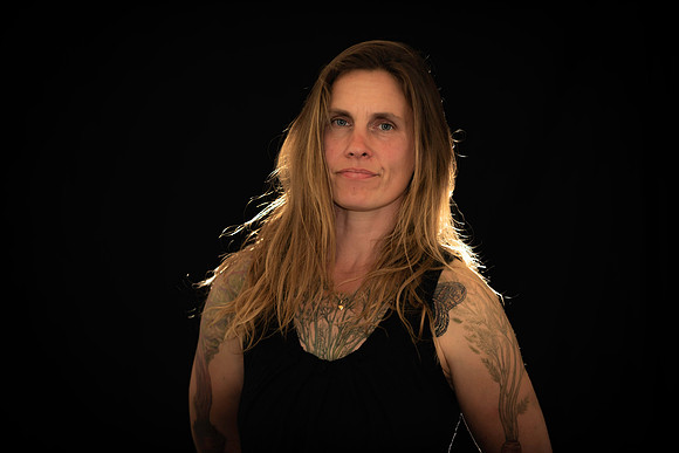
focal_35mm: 155
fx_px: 2924
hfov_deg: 13.2
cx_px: 340
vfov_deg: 8.9
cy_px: 226
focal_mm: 155
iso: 50
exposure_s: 1/30
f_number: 2.8
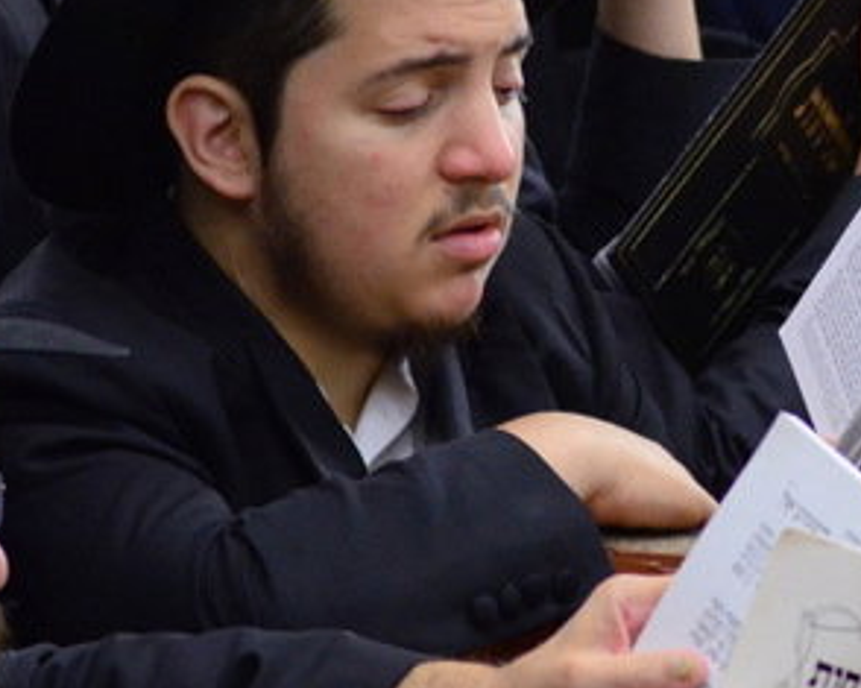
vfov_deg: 4.4
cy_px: 326
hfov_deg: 5.5
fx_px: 8992
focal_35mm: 353
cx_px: 474
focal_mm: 92
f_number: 4.5
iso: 2000
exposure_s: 1/125
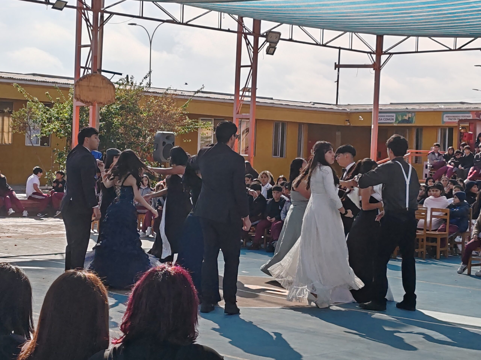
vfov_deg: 18.2
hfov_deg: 24.1
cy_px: 180
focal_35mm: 81
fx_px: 1126
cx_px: 240
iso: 50
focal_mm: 6.12
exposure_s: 1/1200
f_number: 1.9
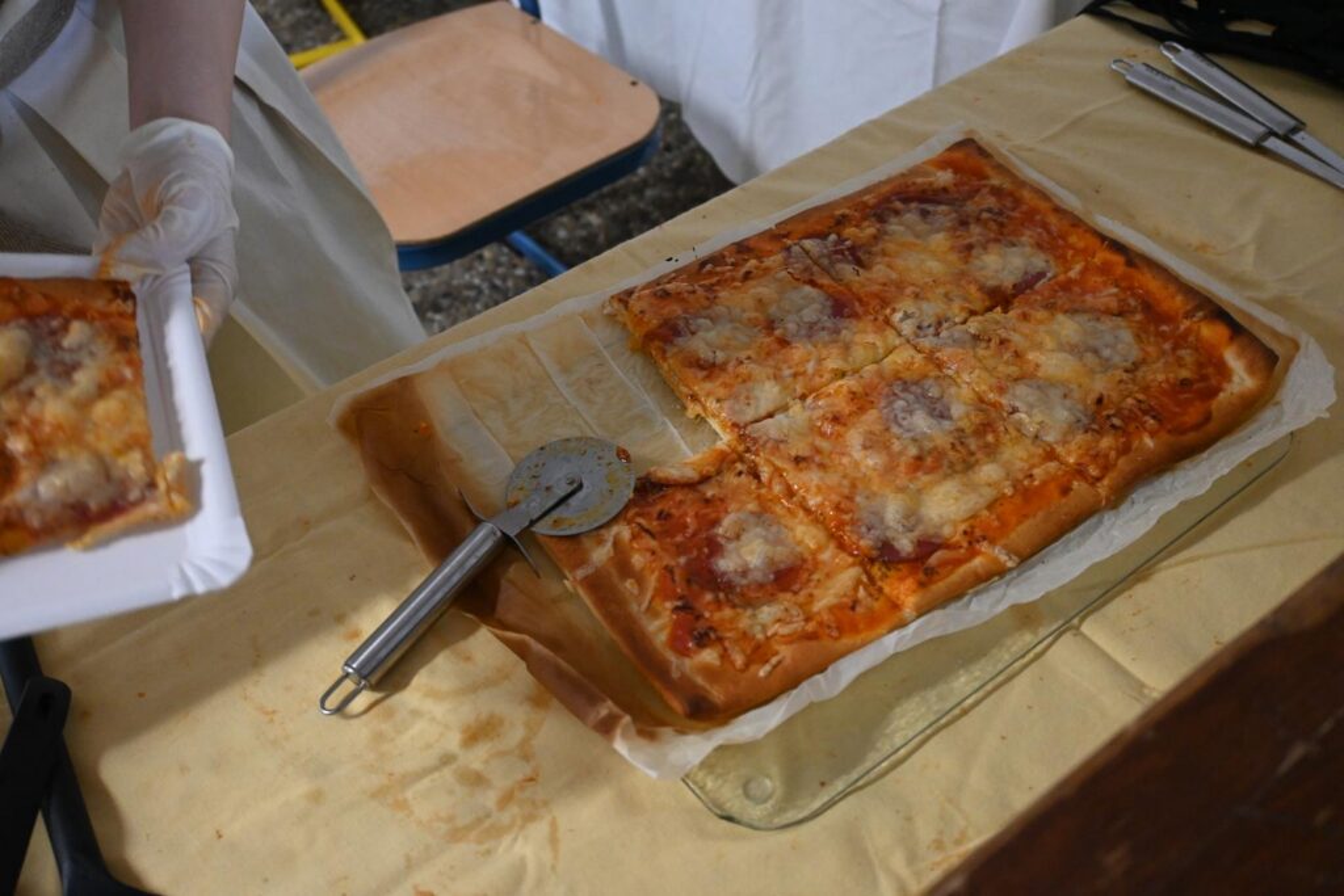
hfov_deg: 53.1
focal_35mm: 36
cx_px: 672
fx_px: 1344
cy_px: 448
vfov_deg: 36.9
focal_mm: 24
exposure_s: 1/40
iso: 2500
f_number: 4.2
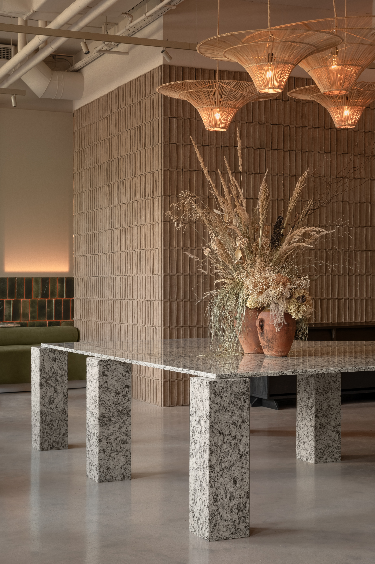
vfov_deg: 35.1
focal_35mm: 57
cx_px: 188
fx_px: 892
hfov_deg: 23.7
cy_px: 282
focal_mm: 57
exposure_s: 1/15
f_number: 13
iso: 320
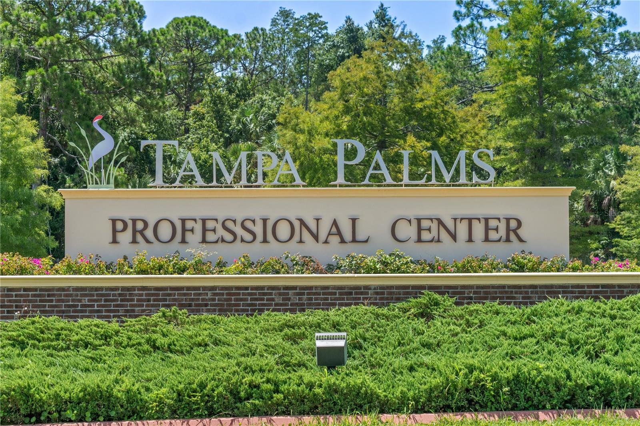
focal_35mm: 57
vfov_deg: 23.8
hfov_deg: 35.1
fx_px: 1013
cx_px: 320
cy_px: 213
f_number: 8
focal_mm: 38
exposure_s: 1/250
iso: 160
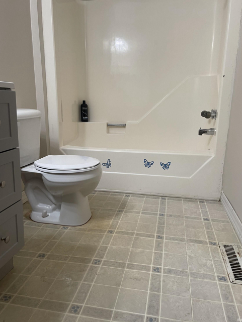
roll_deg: +0.7
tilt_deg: -12.6
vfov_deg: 67.3
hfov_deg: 53.1
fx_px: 242
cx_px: 123
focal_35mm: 26
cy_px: 155
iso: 125
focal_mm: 5.1
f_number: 1.6
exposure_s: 1/60
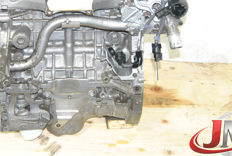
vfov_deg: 16.9
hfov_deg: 25.2
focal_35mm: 80
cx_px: 72
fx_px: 516
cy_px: 20
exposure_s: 1/60
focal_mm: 28
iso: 800
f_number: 5
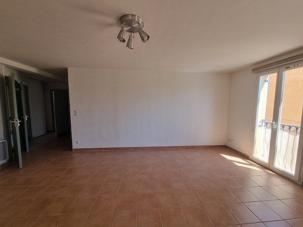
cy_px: 114
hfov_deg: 106.2
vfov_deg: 89.9
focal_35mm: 13
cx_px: 152
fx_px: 114
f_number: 2.2
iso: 50
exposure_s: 1/150
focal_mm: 2.2
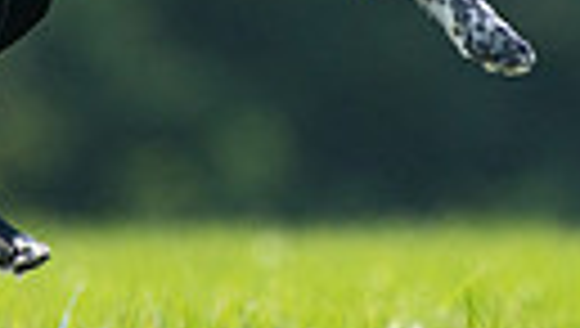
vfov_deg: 0.4
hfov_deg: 0.8
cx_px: 243
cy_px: -133
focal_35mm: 2819
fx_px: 43417
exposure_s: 1/4000
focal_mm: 600
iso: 2000
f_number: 6.3
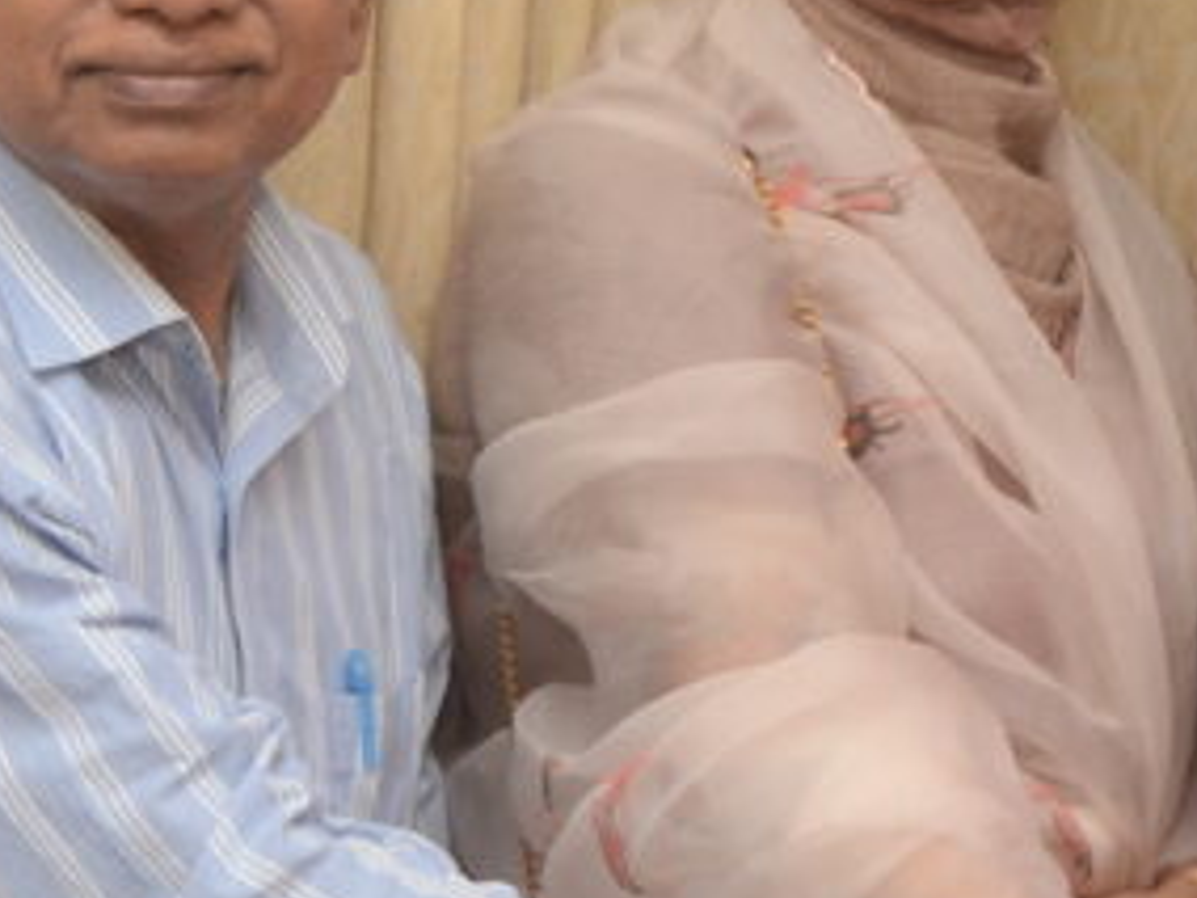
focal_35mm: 166
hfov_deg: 11.4
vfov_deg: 8.9
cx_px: 1766
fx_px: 5740
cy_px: 122
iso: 500
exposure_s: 1/125
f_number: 6.3
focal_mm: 32
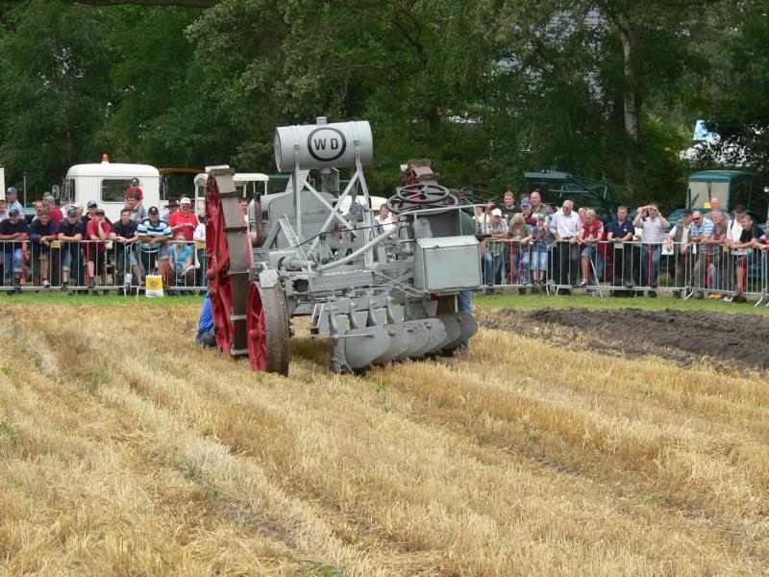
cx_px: 384
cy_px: 288
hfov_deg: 12.3
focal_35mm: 160
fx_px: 3554
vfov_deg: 9.3
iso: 80
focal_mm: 26.7
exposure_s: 1/250
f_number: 4
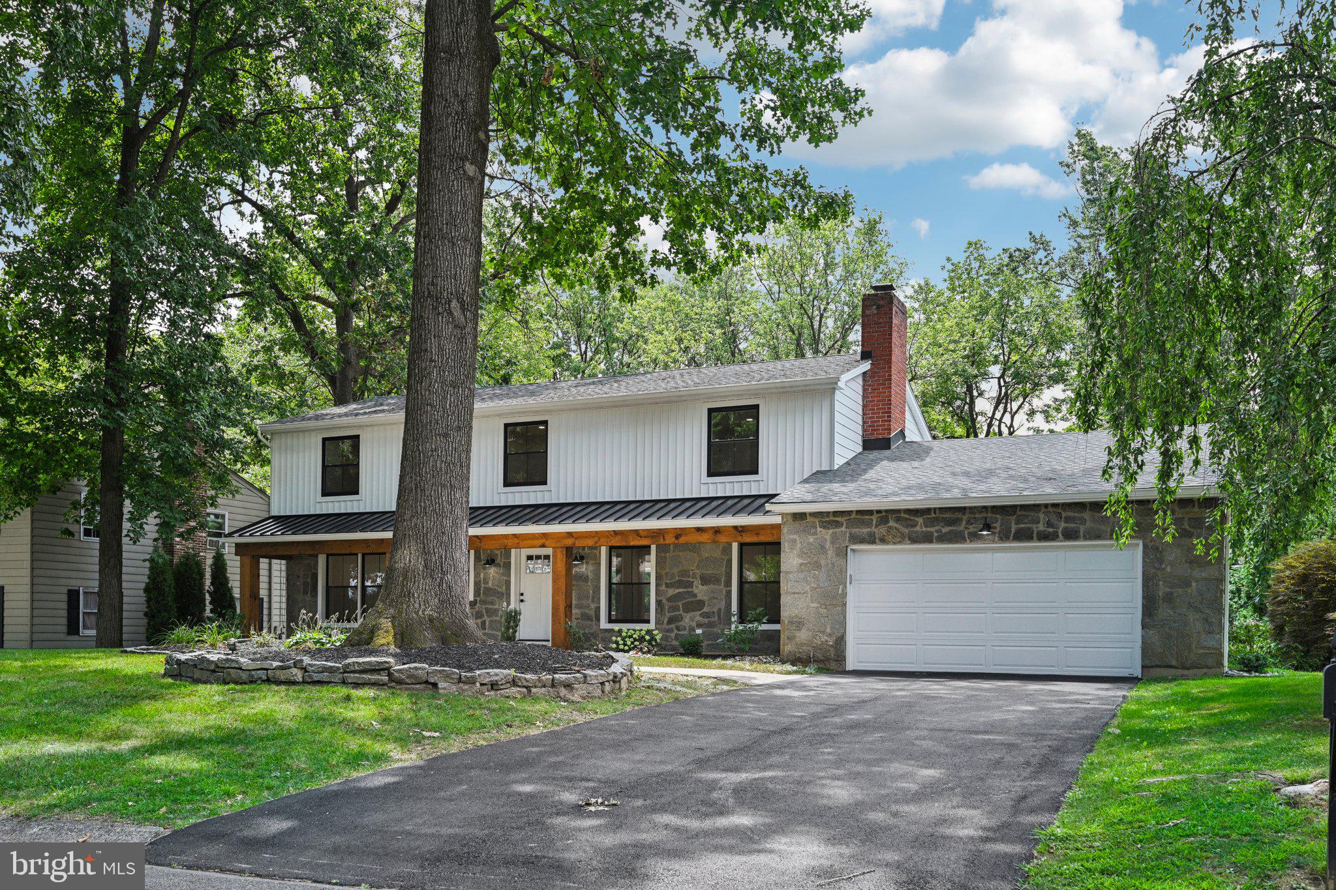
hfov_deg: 61.9
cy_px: 445
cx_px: 668
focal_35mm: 30
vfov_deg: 43.6
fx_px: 1113
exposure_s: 1/250
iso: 400
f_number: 8
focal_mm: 30
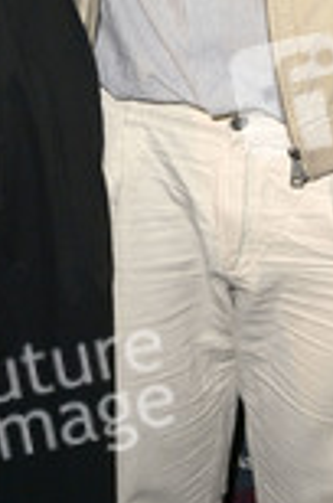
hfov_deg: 14.9
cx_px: 101
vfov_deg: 21.1
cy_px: -82
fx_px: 1268
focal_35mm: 91
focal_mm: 35
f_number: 5.6
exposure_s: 1/100
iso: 640
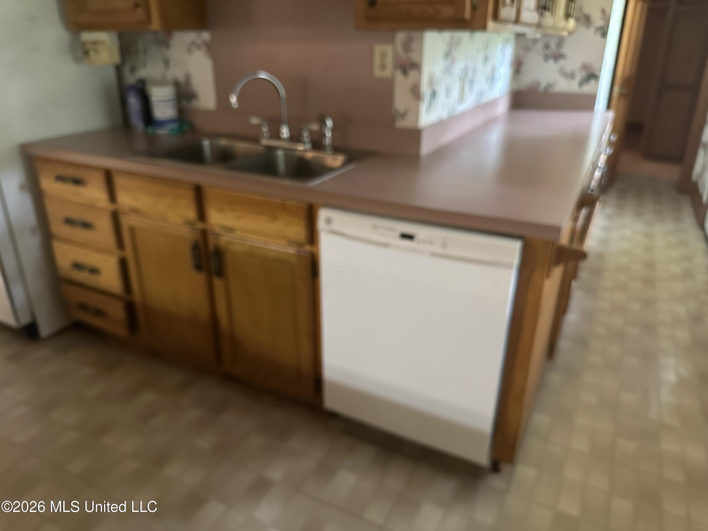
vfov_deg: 56.8
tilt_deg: -22.8
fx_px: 491
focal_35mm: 24
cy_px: 266
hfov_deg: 71.6
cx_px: 354
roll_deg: +0.7
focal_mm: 6.86
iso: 1000
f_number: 1.78
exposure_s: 1/40
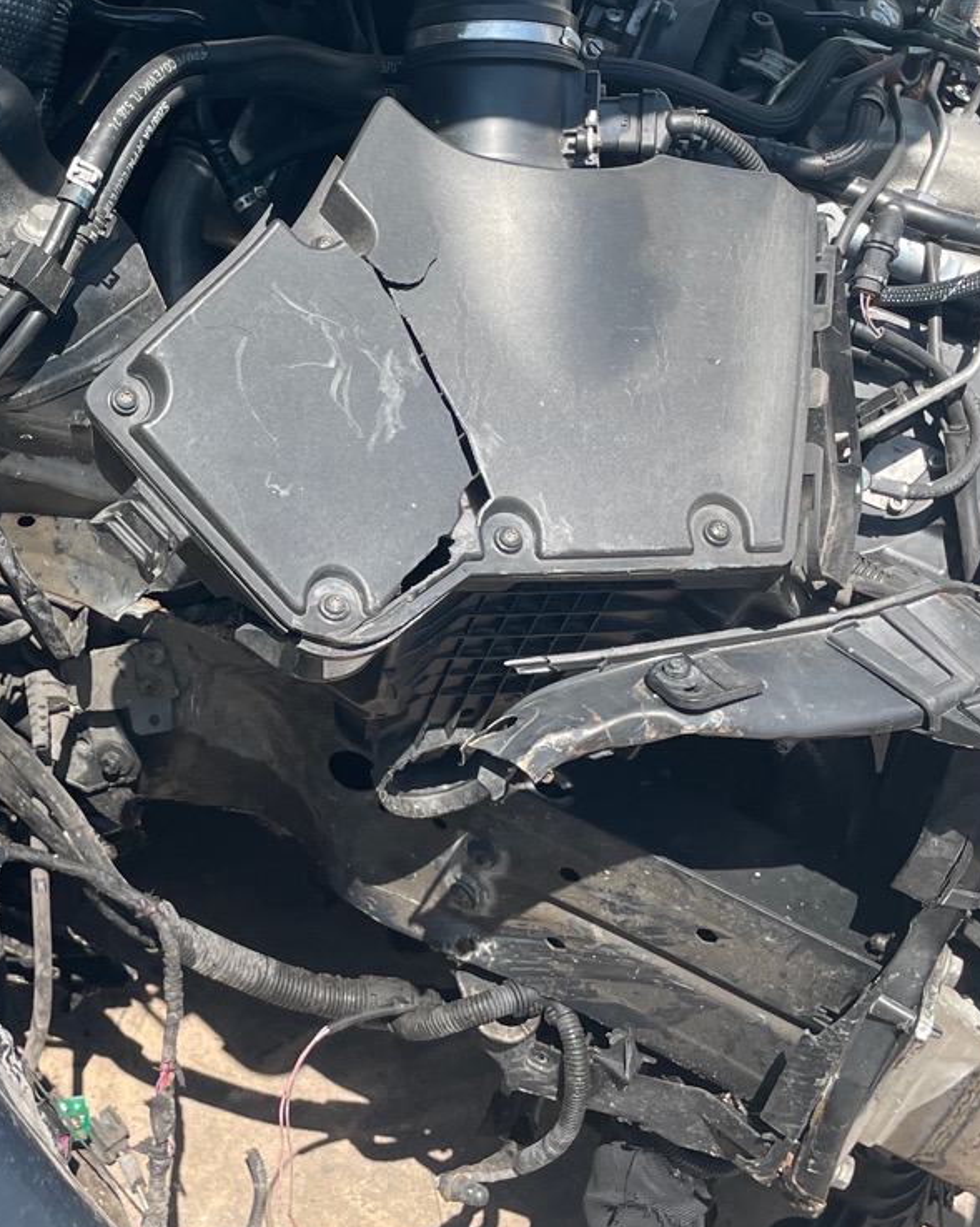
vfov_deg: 30.1
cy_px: 345
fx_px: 2249
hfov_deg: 24.0
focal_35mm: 62
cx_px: 128
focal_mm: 4.2
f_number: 1.6
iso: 32
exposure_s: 1/1182
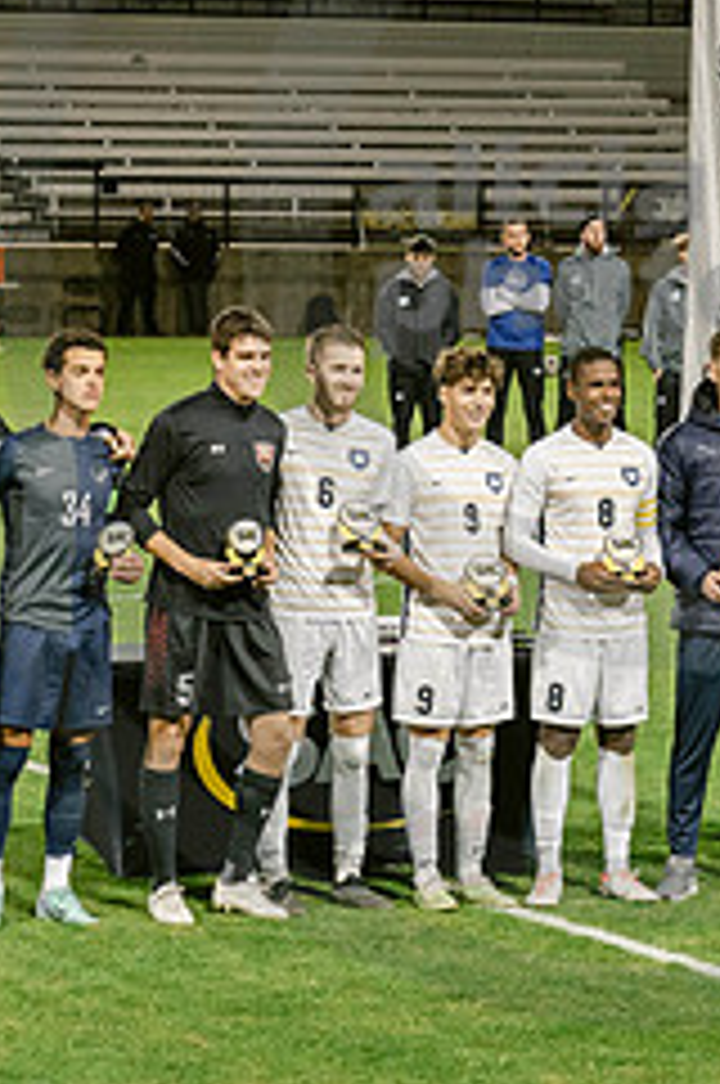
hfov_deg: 6.3
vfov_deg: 9.6
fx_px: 6468
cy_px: 399
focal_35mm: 215
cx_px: 792
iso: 2000
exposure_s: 1/200
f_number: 4.5
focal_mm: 70
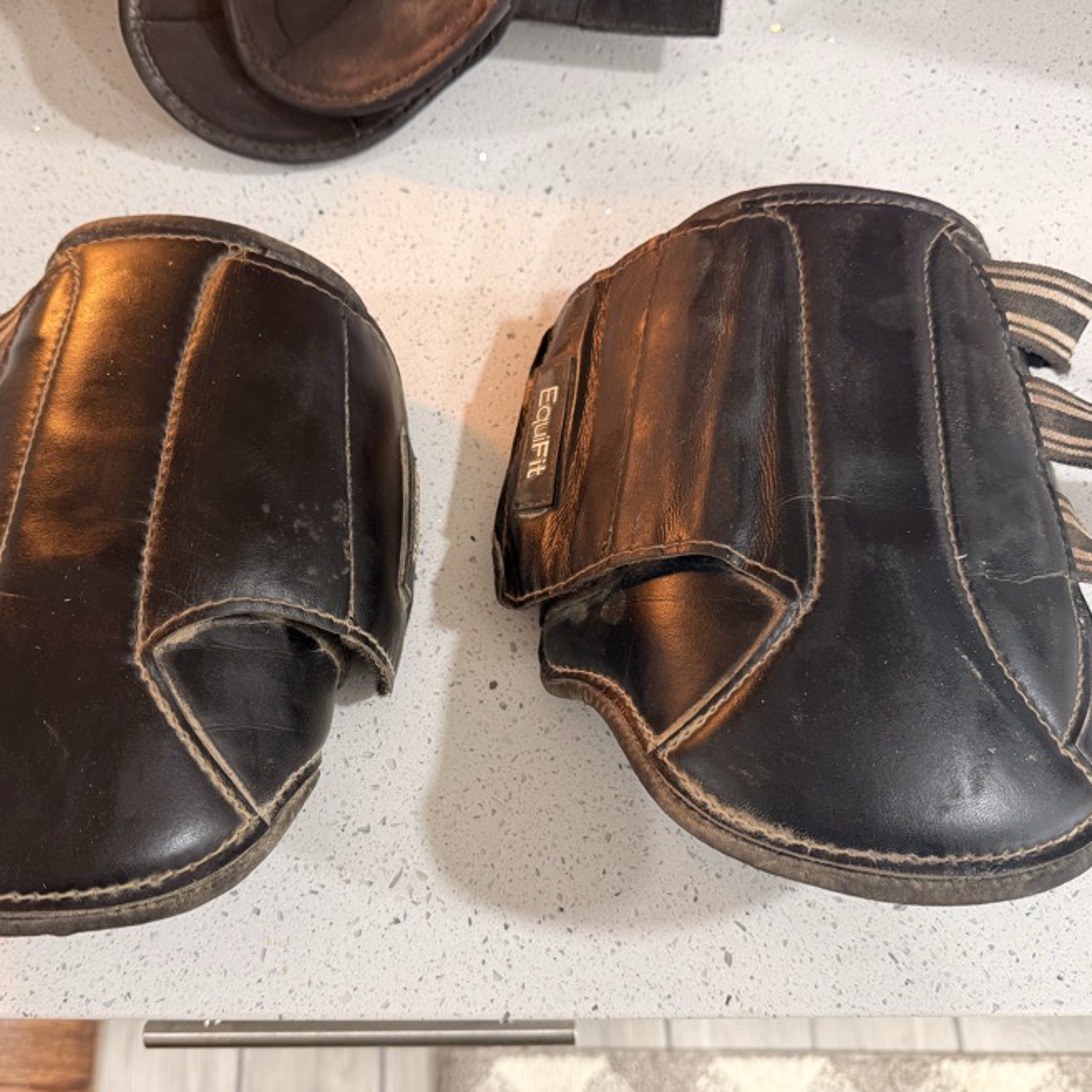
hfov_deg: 55.4
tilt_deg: -67.7
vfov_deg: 55.6
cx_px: 461
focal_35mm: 29
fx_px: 1035
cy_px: 555
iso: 250
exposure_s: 1/60
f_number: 1.78
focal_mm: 6.76
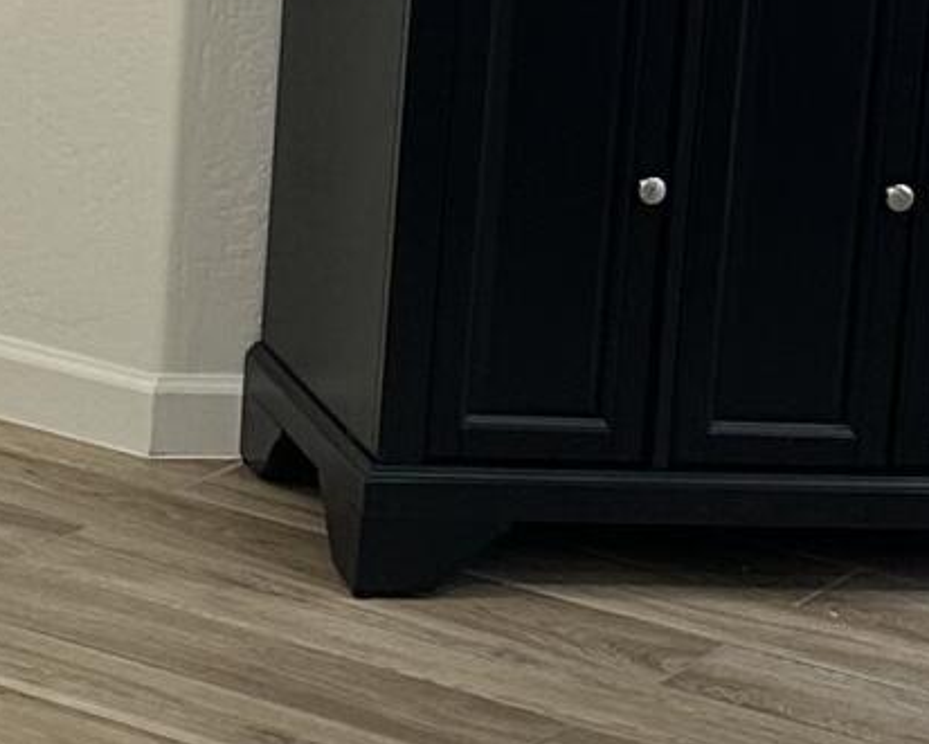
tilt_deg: -8.5
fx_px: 4677
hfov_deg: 10.8
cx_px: -562
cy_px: -312
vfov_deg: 8.9
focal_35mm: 170
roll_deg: -1.9
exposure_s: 1/60
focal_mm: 6.86
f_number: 1.78
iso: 125
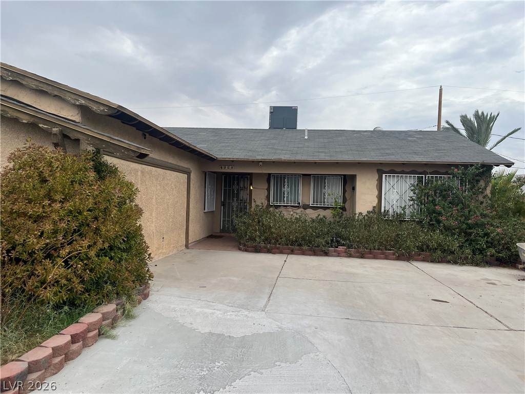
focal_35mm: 26
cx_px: 262
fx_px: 394
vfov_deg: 53.1
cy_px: 197
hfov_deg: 67.3
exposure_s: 1/3745
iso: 50
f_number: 1.6
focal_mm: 5.1
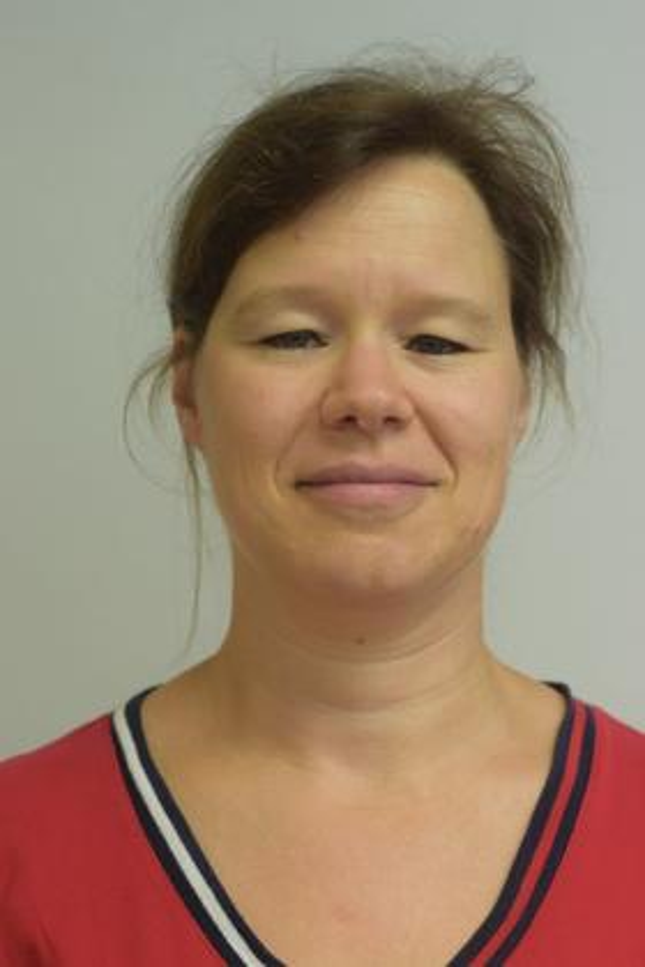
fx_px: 2015
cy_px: 484
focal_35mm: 75
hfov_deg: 18.2
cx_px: 322
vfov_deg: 27.0
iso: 450
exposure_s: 1/60
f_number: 2.8
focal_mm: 50
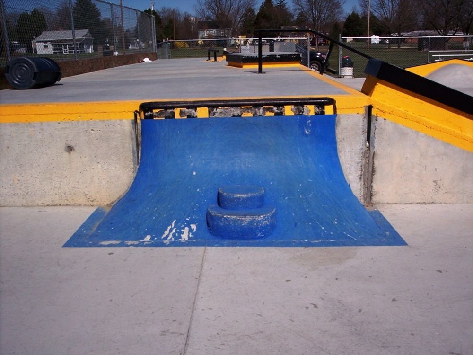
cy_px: 178
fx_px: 533
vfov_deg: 36.8
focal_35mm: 39
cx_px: 236
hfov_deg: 47.9
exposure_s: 1/1500
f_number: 5.6
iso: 100
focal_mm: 8
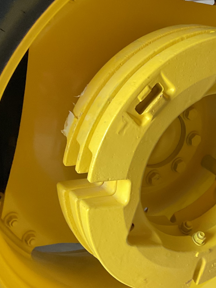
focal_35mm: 70
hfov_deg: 21.0
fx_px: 582
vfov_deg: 27.7
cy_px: 112
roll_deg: +0.5
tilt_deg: -23.4
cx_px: 138
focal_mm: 3
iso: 250
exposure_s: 1/40
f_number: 1.8
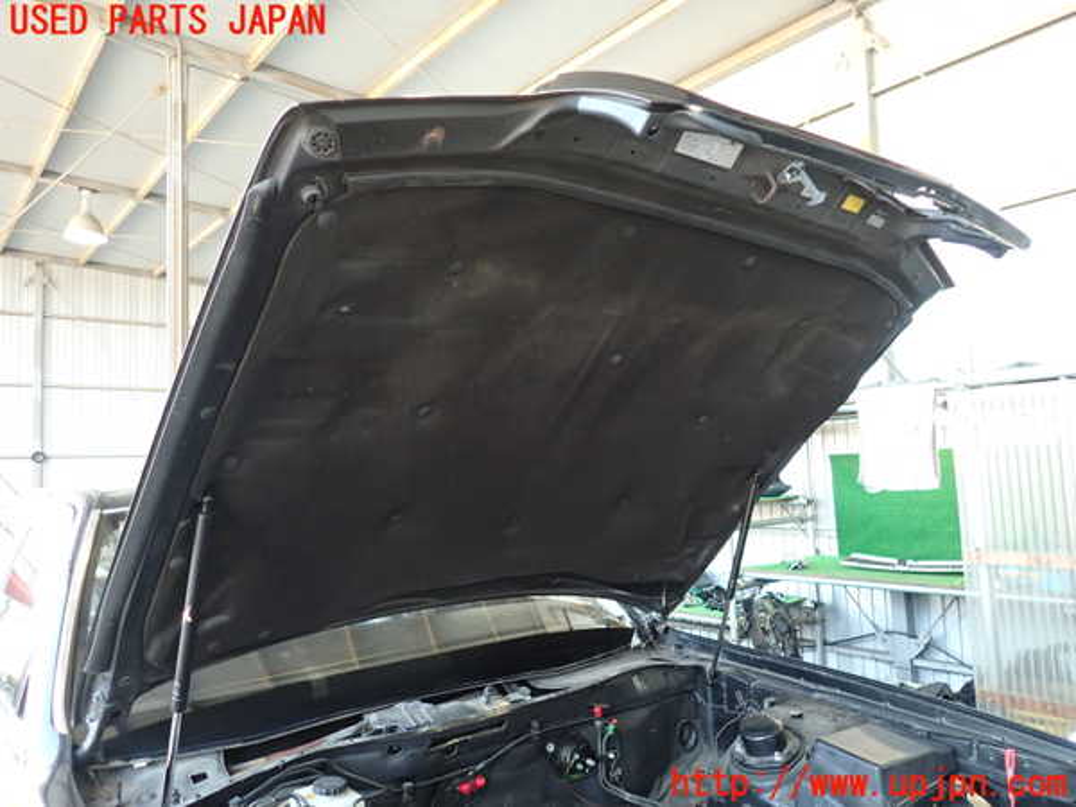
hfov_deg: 69.4
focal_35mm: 25
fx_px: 777
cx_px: 538
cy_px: 404
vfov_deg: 54.9
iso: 200
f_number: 2
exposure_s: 1/30
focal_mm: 4.5
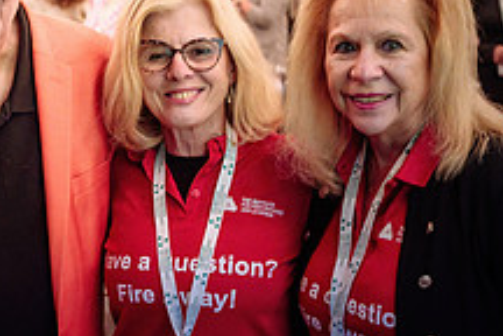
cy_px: 239
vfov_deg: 14.5
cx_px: 93
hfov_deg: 21.4
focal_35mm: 94
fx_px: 1313
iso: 1600
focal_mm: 35
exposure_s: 1/100
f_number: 2.8
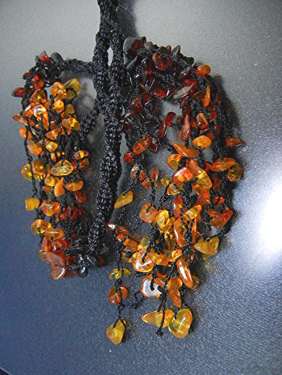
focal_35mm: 30
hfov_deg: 46.8
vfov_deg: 60.0
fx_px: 326
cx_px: 141
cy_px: 188
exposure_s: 1/30
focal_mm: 5.4
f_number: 7
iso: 800
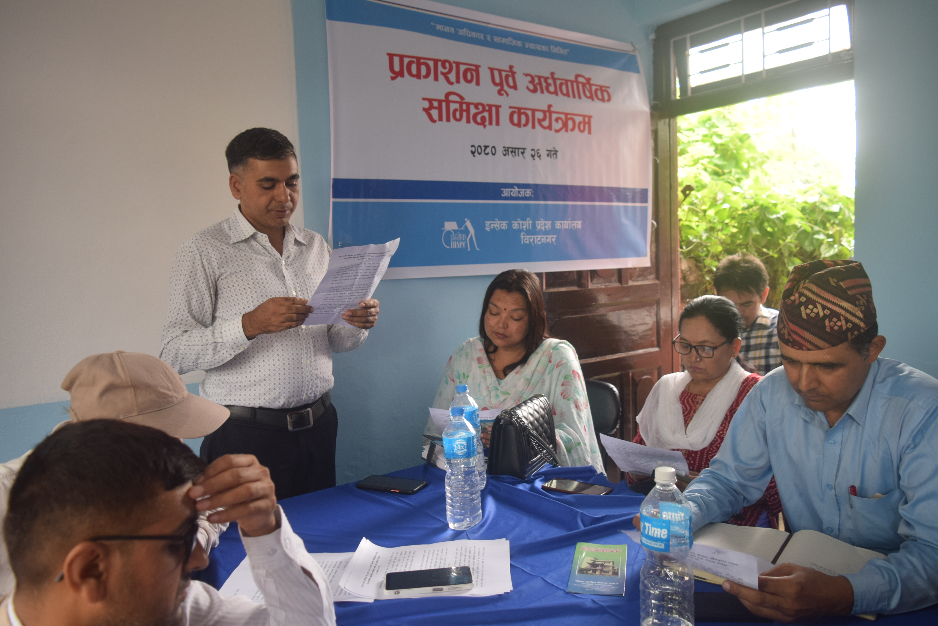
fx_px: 704
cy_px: 313
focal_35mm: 27
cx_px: 469
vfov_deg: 48.0
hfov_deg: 67.4
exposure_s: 1/80
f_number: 4.5
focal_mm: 18
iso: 400
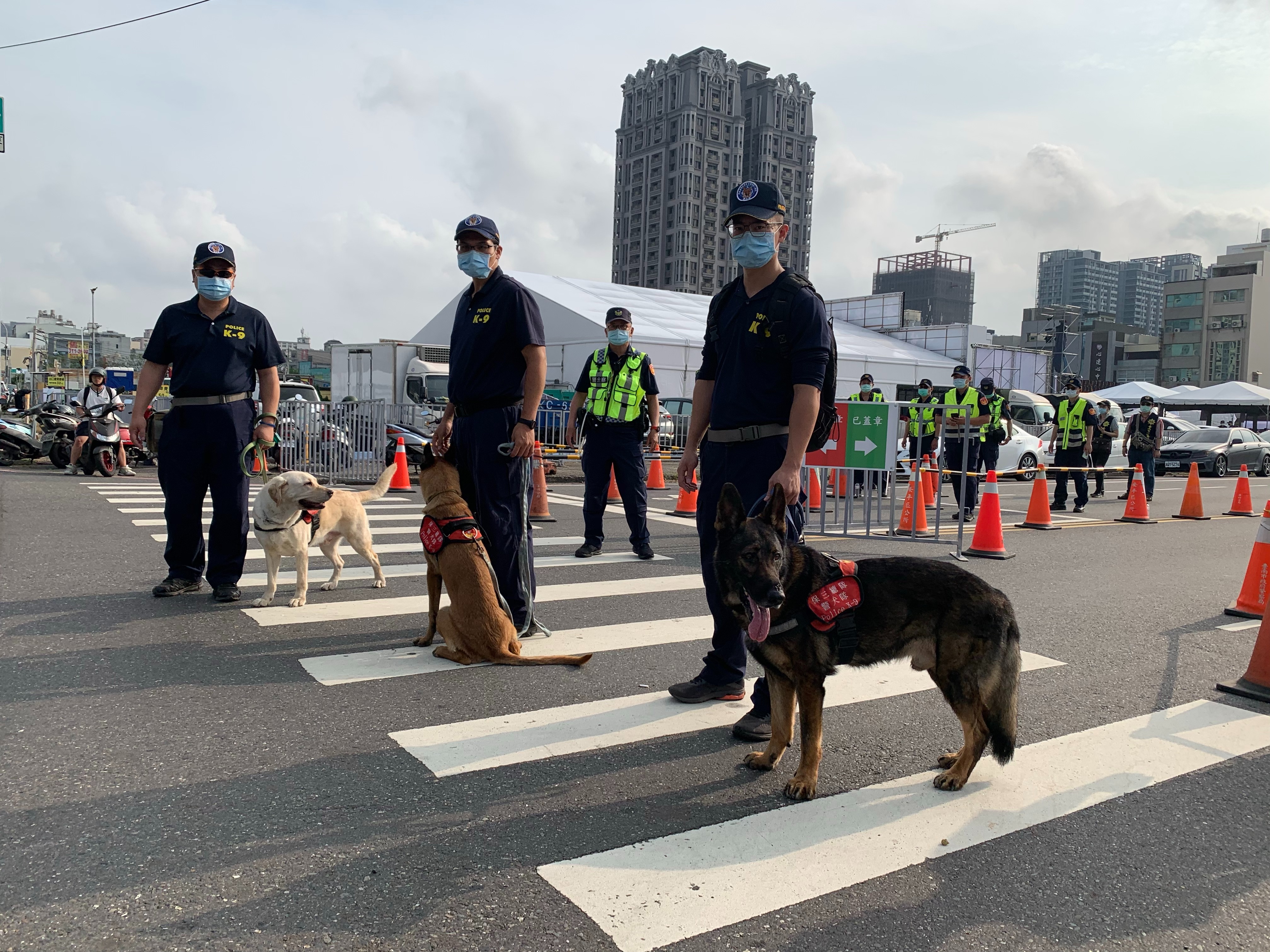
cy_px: 476
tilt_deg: -1.6
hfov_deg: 67.3
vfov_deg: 53.1
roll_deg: -2.3
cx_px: 635
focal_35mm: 26
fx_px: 954
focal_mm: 4.25
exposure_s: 1/3401
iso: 25
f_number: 1.8
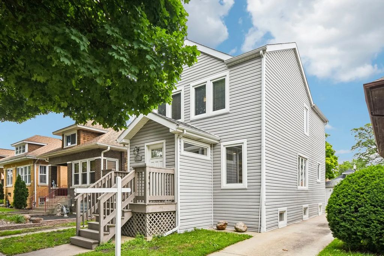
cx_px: 192
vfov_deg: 59.5
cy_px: 128
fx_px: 224
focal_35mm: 21
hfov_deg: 81.2
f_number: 8
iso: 400
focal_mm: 14
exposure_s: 1/125
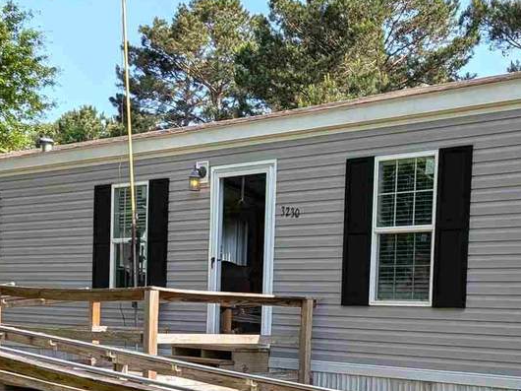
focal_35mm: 58
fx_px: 873
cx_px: 328
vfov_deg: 24.3
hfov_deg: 33.1
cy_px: 370
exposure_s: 1/1232
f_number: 1.7
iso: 29
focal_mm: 4.53
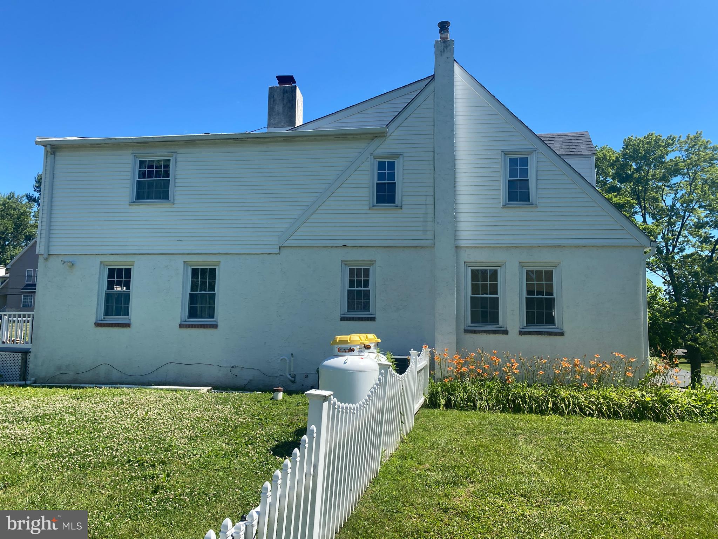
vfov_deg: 53.1
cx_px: 359
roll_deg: -0.8
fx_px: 539
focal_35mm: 26
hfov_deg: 67.3
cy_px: 270
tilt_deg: +5.0
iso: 32
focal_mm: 4.25
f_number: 1.8
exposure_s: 1/1898
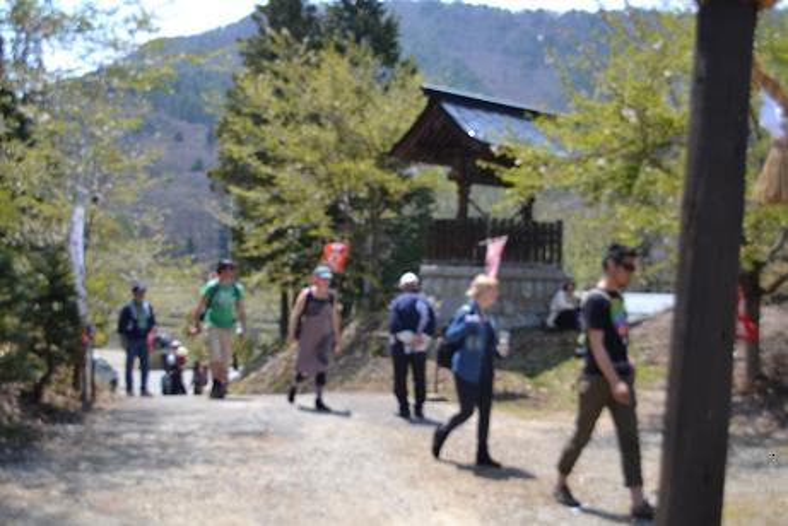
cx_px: 394
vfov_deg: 34.3
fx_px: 854
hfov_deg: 49.5
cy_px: 263
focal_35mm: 39
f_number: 5
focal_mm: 26
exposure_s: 1/1250
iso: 400
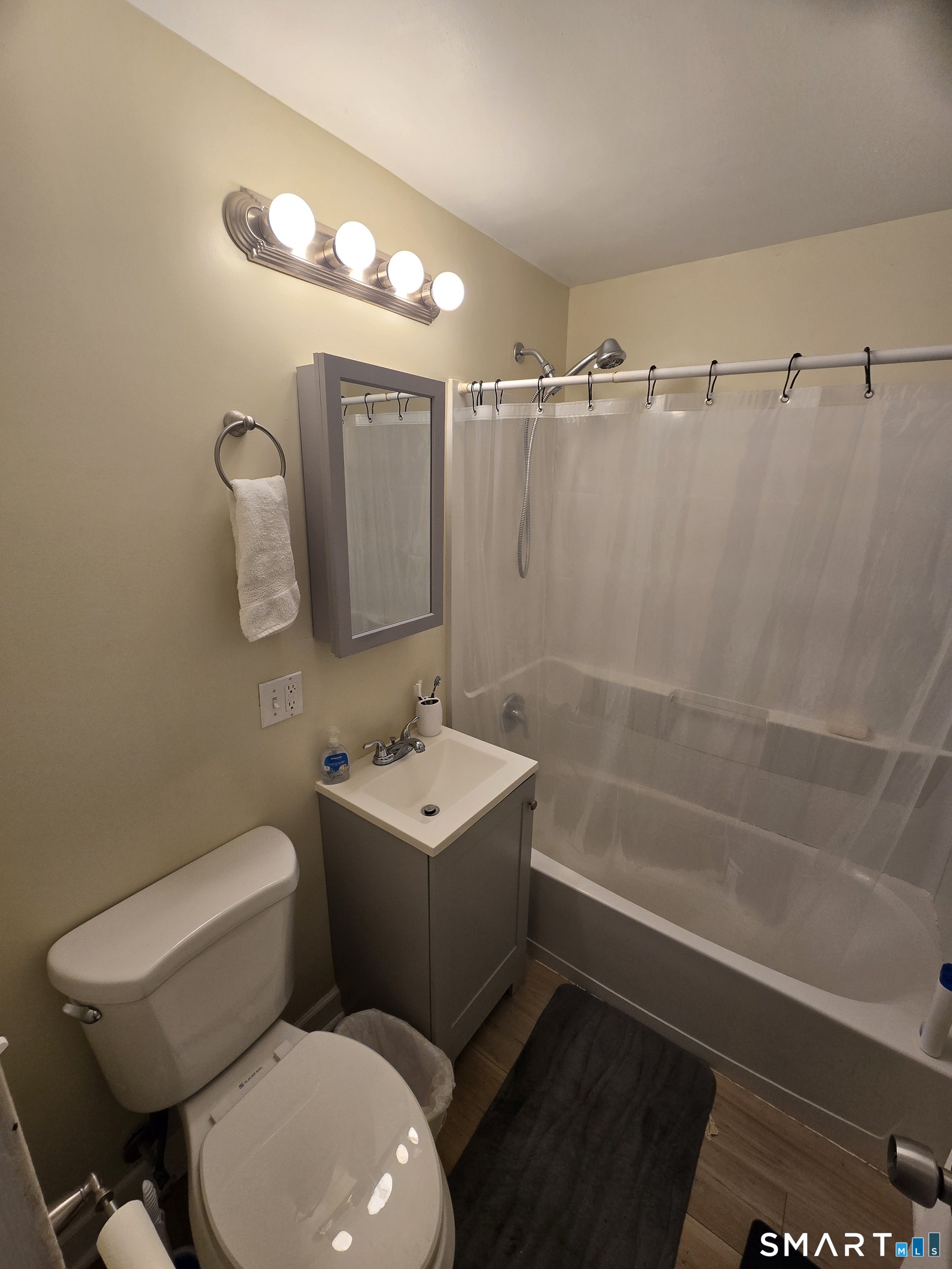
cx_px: 476
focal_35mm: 13
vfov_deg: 106.2
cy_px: 634
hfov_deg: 89.9
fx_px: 477
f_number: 2.2
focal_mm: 2.2
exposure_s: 1/60
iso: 64
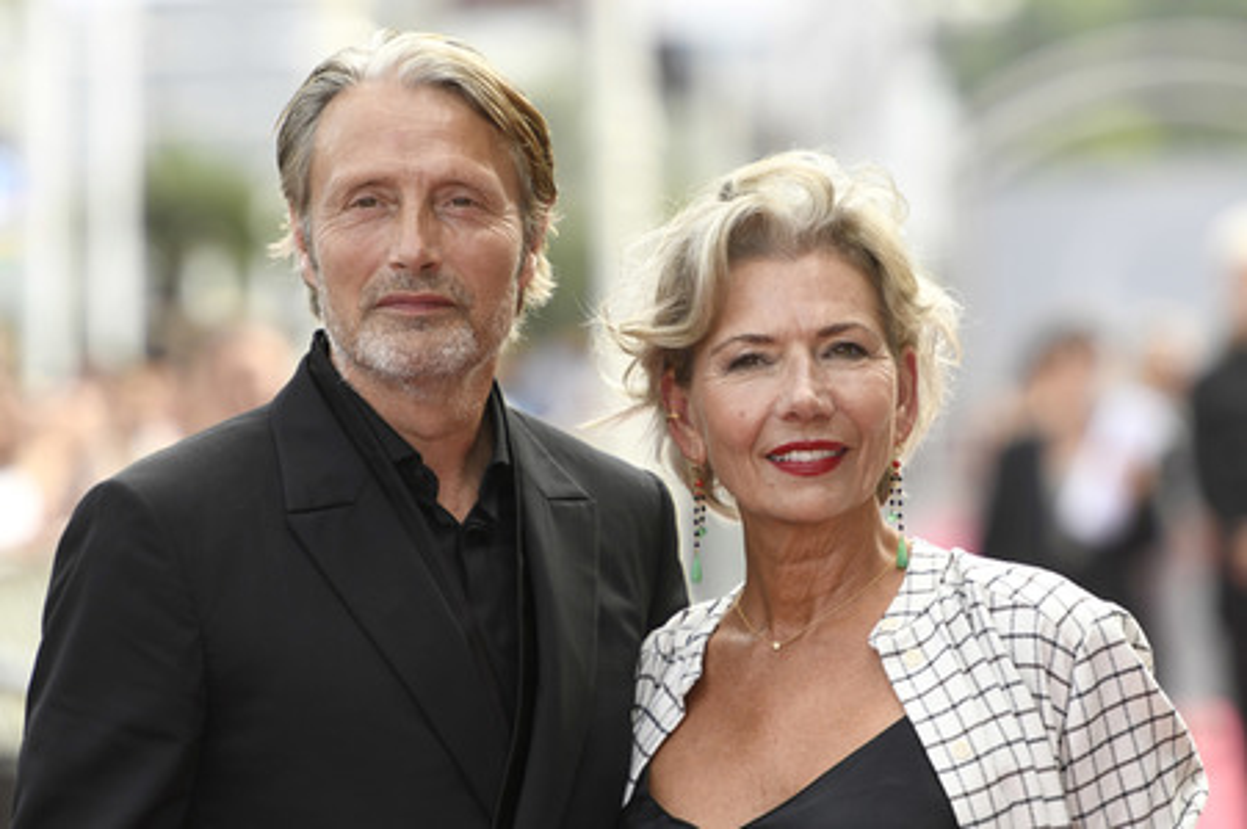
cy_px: 414
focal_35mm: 320
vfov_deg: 4.3
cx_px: 624
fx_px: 11076
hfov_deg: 6.4
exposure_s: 1/800
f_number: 5.6
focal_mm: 320
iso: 800
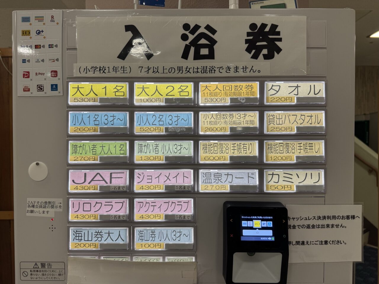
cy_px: 142
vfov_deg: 56.8
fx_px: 263
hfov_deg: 71.6
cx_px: 190
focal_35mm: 24
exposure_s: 1/120
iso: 100
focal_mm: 6.76
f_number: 1.78
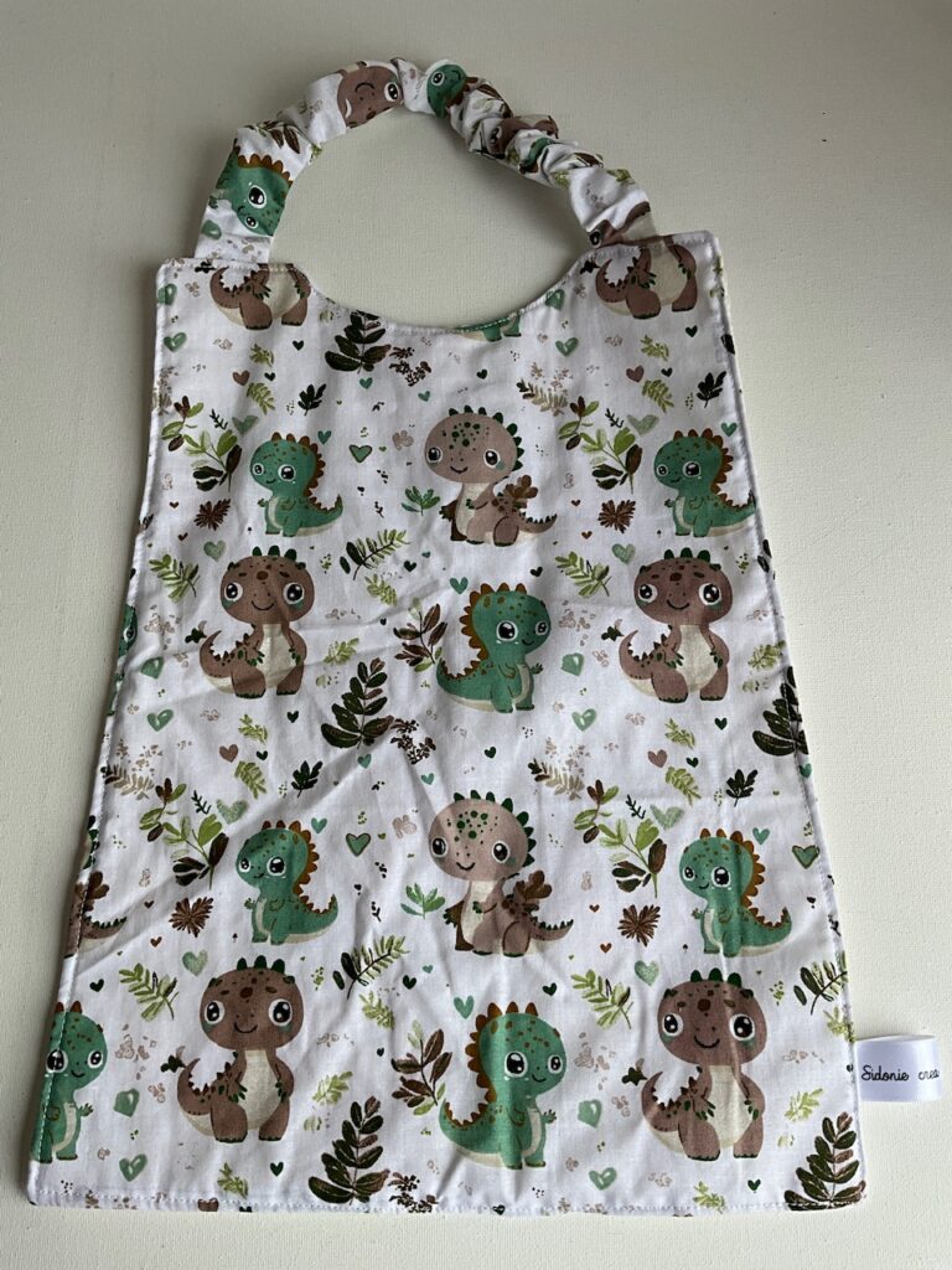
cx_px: 476
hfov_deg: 48.2
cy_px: 635
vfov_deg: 61.7
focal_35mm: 29
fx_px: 1063
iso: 25
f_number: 1.8
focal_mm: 3
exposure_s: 1/534
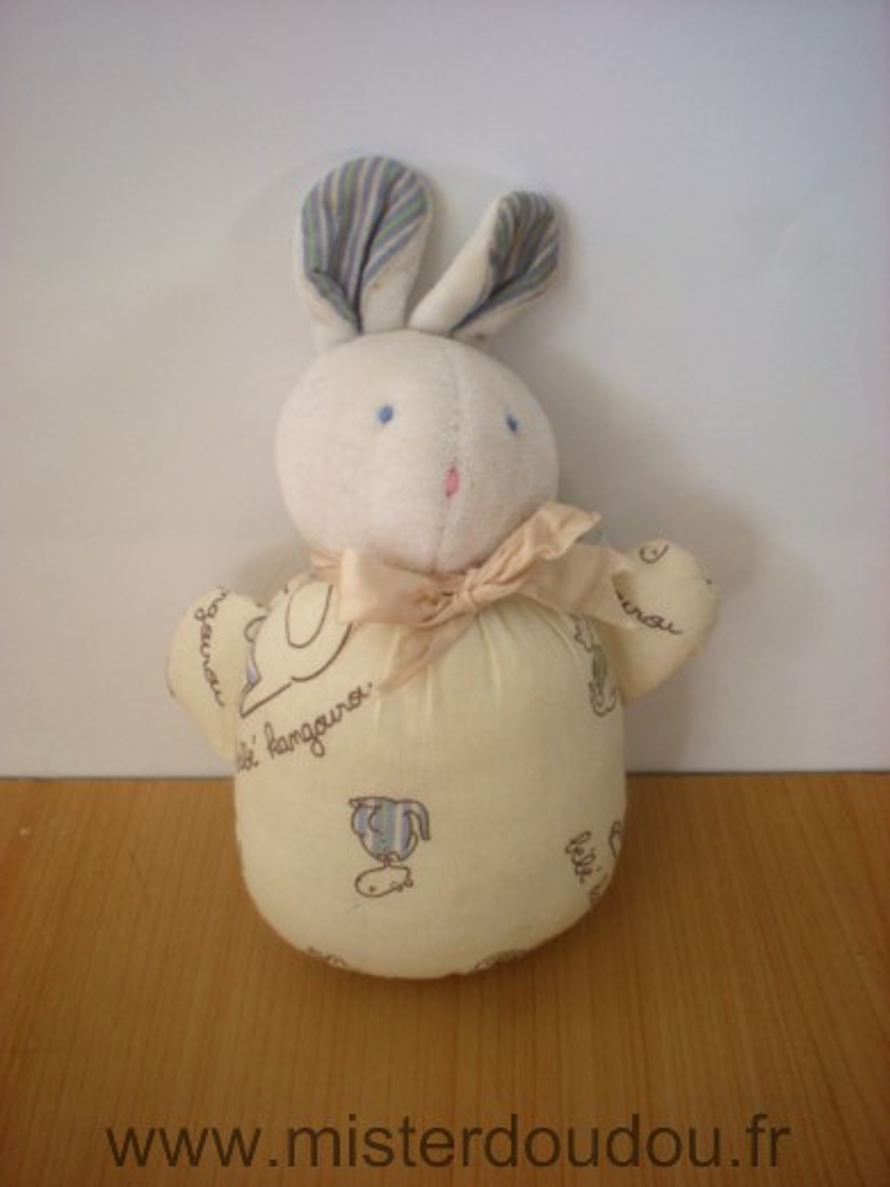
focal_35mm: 38
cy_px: 594
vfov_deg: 49.0
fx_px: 1303
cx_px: 445
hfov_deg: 37.7
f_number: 3.1
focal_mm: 6.3
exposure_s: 1/58.8
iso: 144
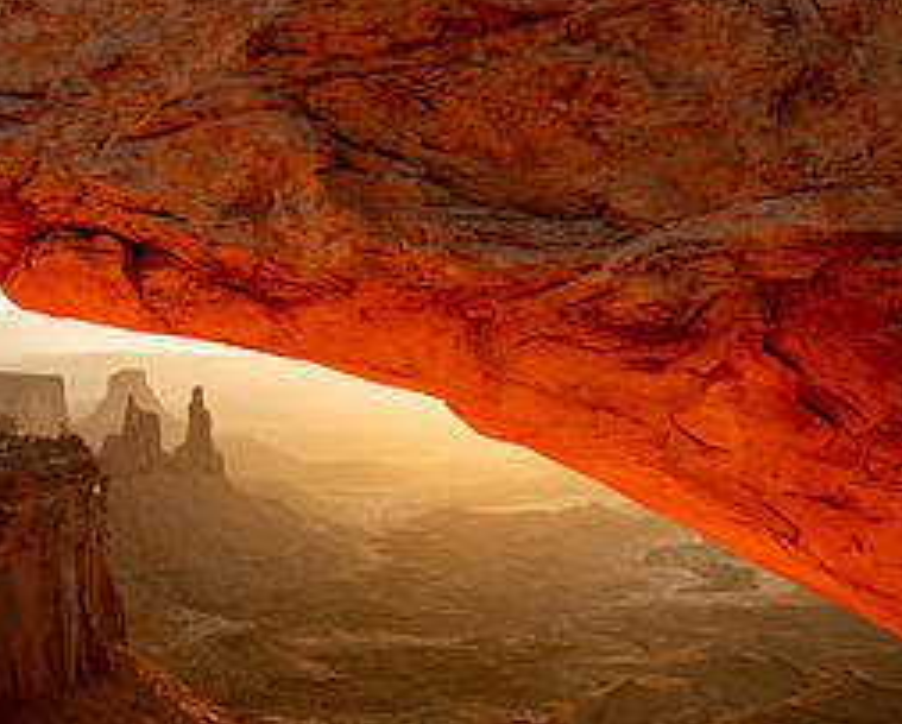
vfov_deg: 35.0
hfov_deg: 41.9
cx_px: 257
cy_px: 362
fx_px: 1149
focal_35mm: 43
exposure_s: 1/10
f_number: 13
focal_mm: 20
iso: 64
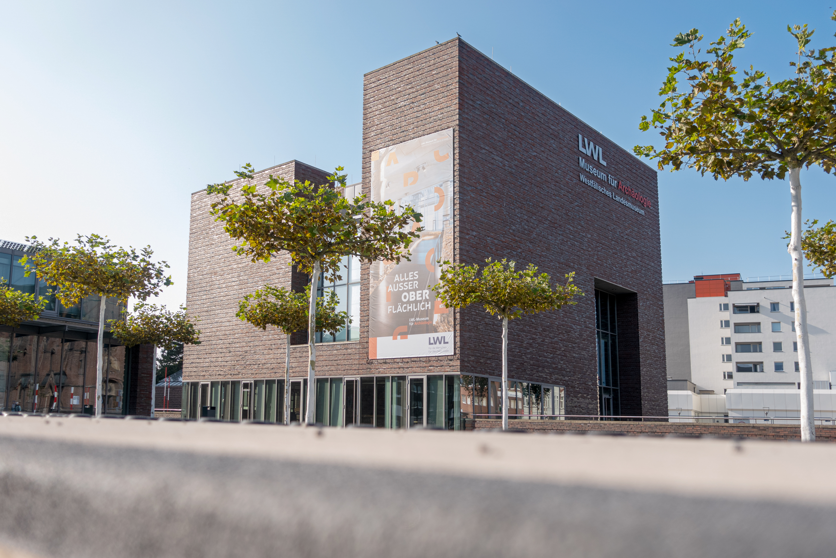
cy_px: 279
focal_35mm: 32
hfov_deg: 58.7
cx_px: 418
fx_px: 743
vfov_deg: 41.1
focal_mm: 11.81
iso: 80
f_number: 2.8
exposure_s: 1/640
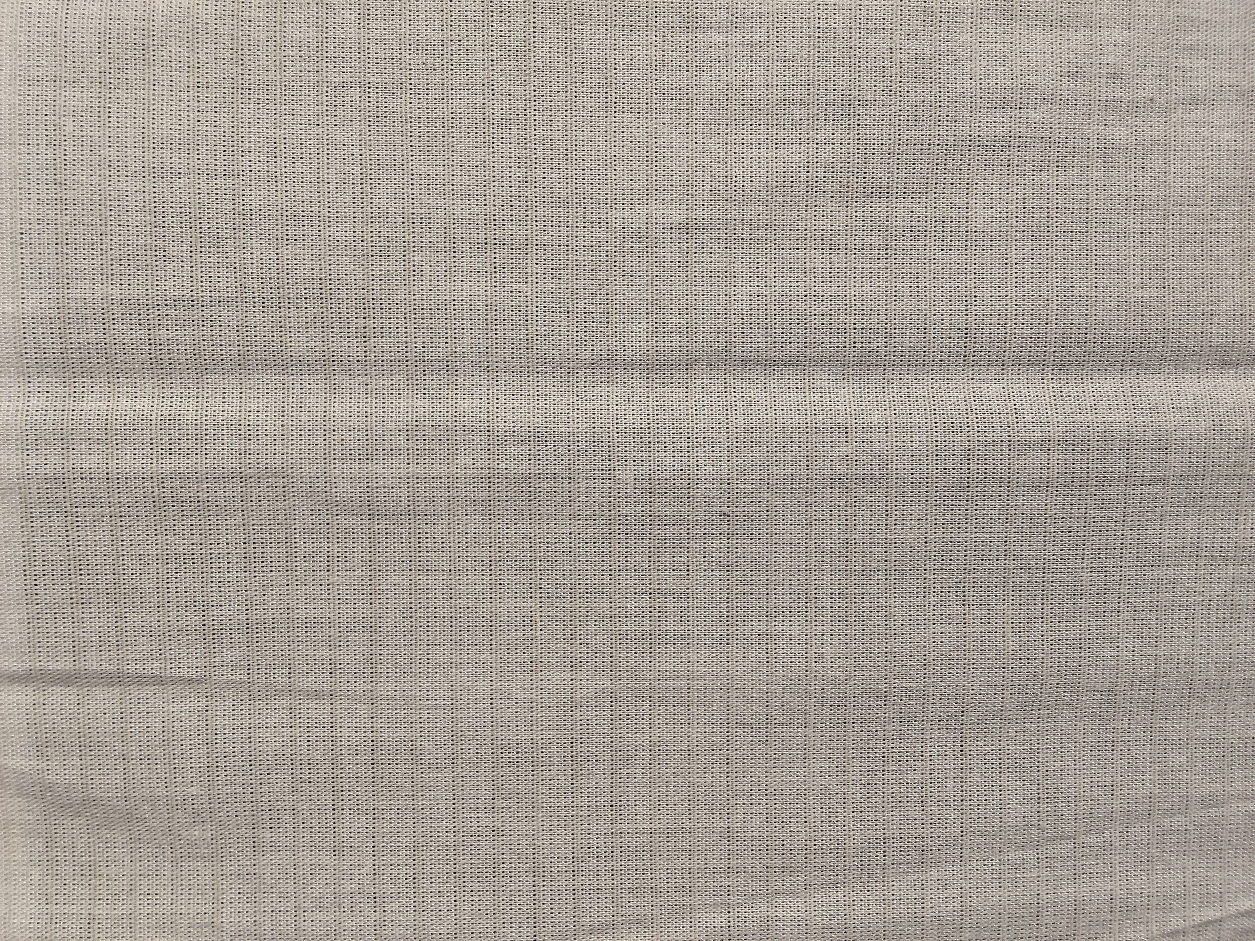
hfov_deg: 67.3
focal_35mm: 26
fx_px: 943
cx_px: 628
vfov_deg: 53.1
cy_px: 470
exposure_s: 1/100
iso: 80
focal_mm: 2.78
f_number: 2
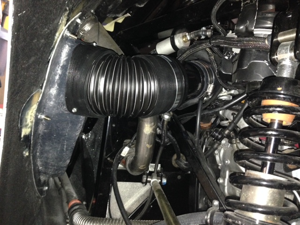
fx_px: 286
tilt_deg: -2.2
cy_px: 112
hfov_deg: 55.4
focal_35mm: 33
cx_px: 150
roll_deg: -8.9
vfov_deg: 42.9
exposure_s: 1/16
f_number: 2.4
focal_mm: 4.12
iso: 400
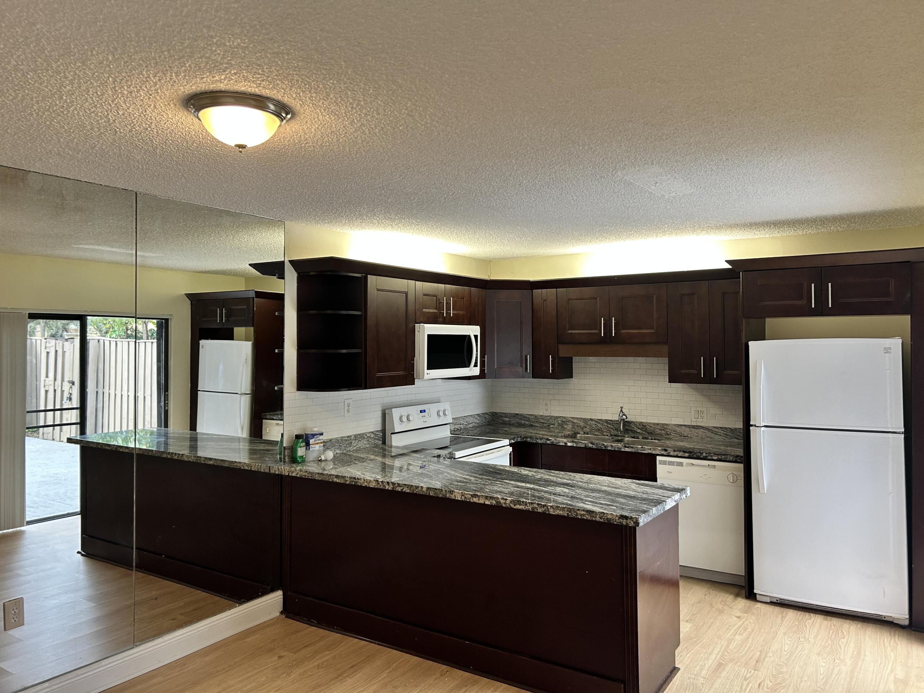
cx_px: 462
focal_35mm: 26
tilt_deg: -0.3
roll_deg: -0.3
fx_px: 694
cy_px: 346
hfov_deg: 67.3
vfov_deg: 53.1
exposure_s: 1/120
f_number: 1.5
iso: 100
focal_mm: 5.7
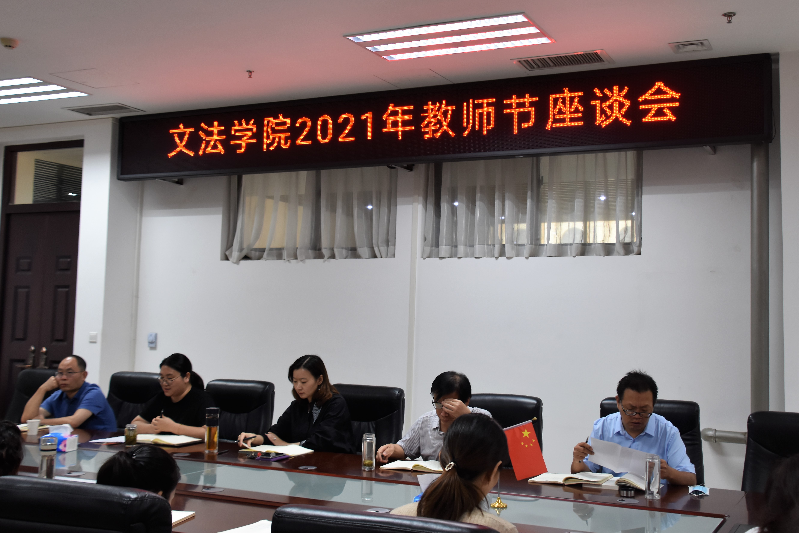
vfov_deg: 36.9
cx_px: 400
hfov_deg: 53.1
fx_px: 799
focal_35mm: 36
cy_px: 266
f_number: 4.5
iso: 800
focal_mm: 24
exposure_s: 1/80
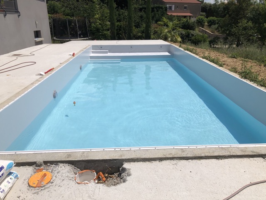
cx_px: 133
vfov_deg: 49.7
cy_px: 100
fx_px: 215
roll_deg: +0.4
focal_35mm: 28
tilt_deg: -16.3
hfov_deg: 63.4
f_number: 1.8
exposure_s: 1/6897
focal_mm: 3.99
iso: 25
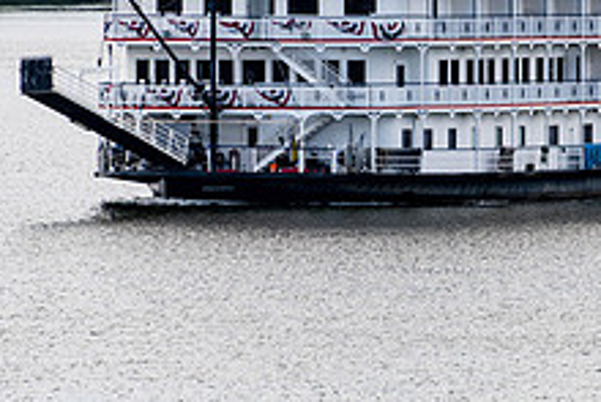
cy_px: 64
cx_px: 492
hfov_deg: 2.5
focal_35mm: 817
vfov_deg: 1.7
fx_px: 13648
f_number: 8
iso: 64
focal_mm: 300
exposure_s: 1/200
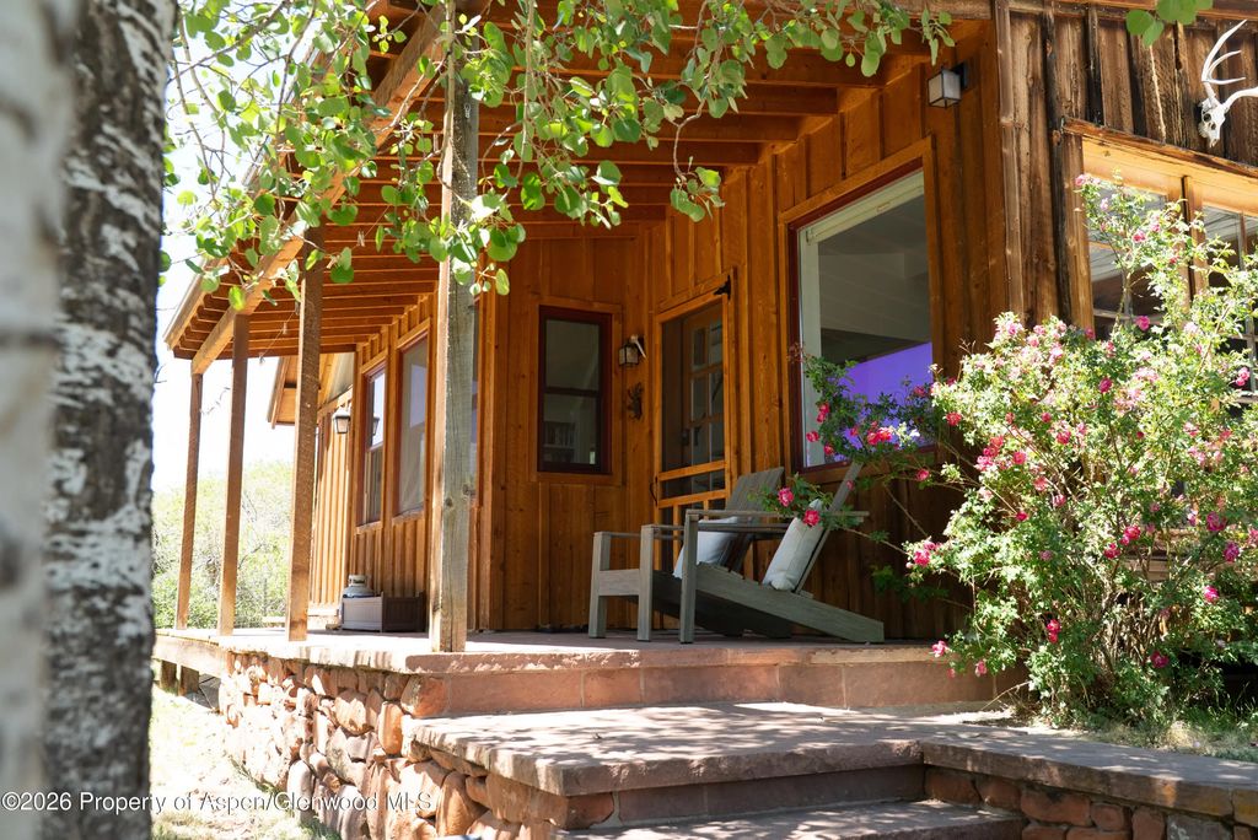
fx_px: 1119
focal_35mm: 32
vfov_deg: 41.2
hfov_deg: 58.7
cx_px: 629
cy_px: 420
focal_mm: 32
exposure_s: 1/100
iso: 640
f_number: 6.3
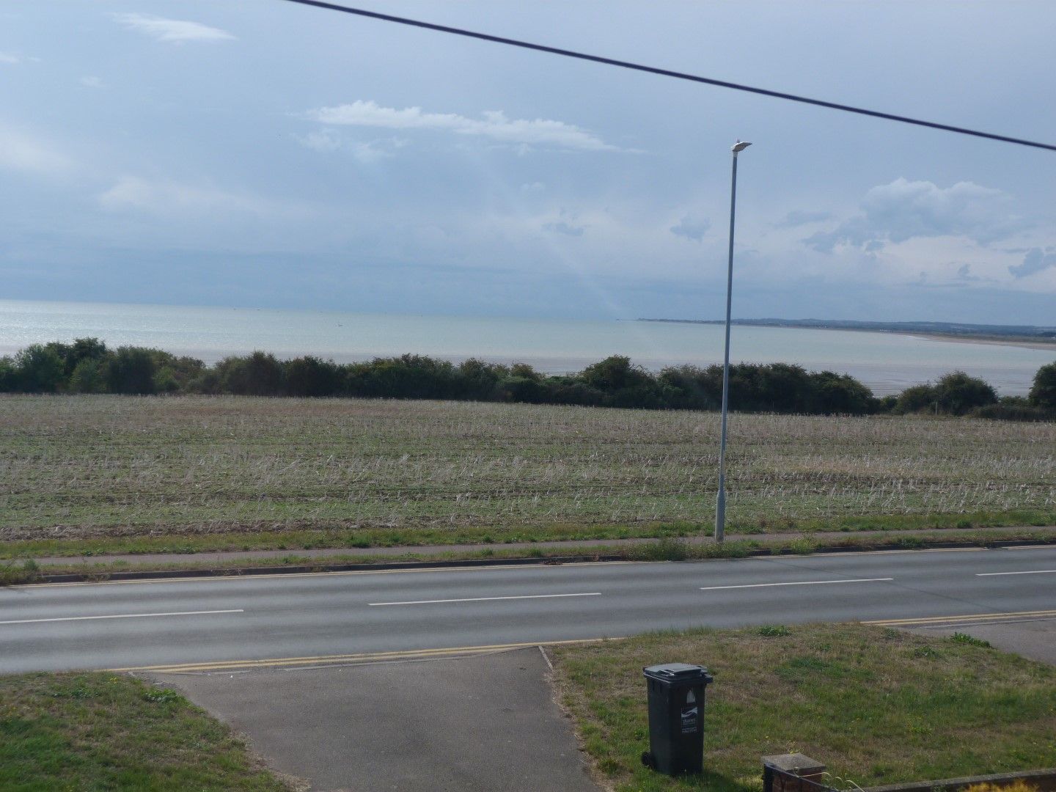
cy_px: 396
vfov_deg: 29.7
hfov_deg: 38.9
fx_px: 1495
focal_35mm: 49
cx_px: 528
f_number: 3.2
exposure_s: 1/500
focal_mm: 8.7
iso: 80
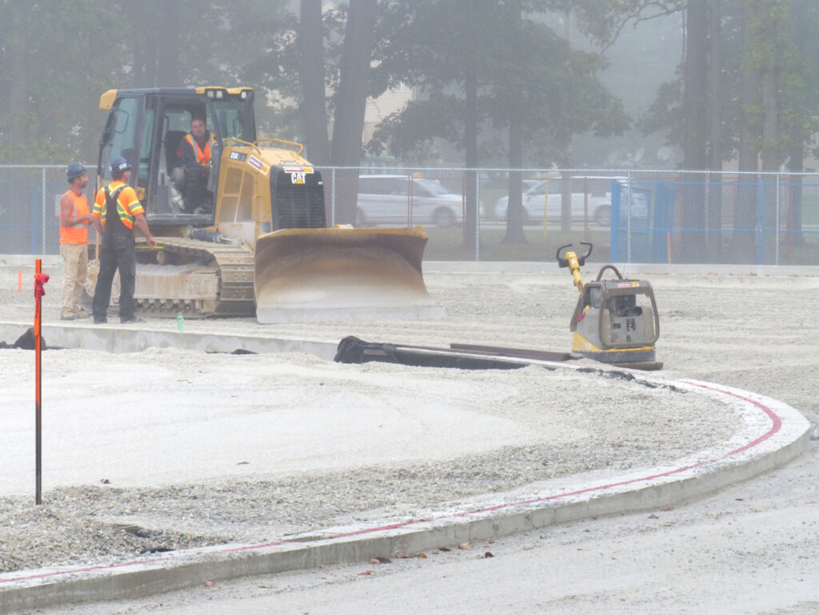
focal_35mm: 245
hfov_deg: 8.1
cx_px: 410
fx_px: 5797
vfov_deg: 6.1
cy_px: 308
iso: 200
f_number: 7.1
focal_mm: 44
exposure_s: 1/80
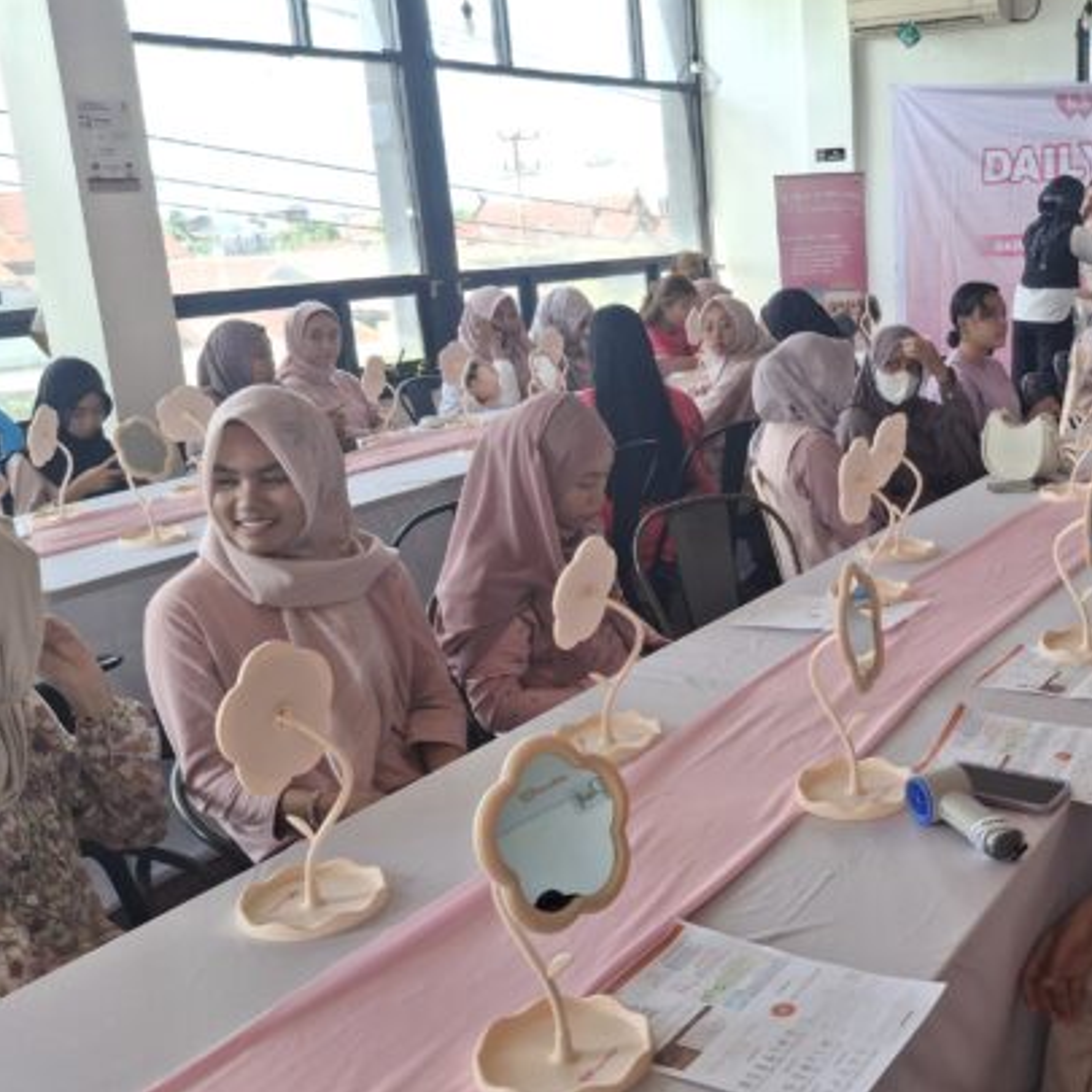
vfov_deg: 43.8
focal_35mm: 38
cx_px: 844
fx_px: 1356
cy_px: 593
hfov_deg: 42.3
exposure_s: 1/168
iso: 32
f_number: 1.8
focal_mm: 4.69
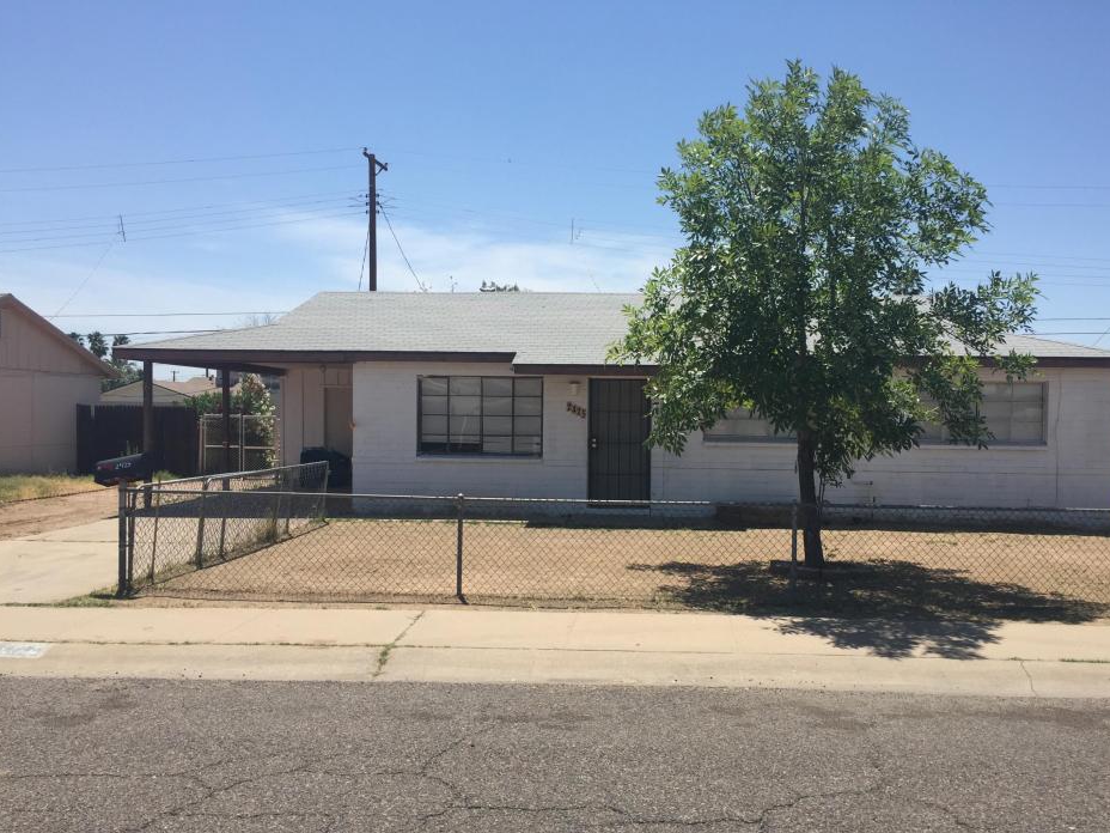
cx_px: 605
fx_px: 1026
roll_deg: -0.8
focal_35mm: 32
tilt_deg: -0.8
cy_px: 450
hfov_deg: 56.7
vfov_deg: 44.1
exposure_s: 1/2639
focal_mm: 4.15
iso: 32
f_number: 2.2
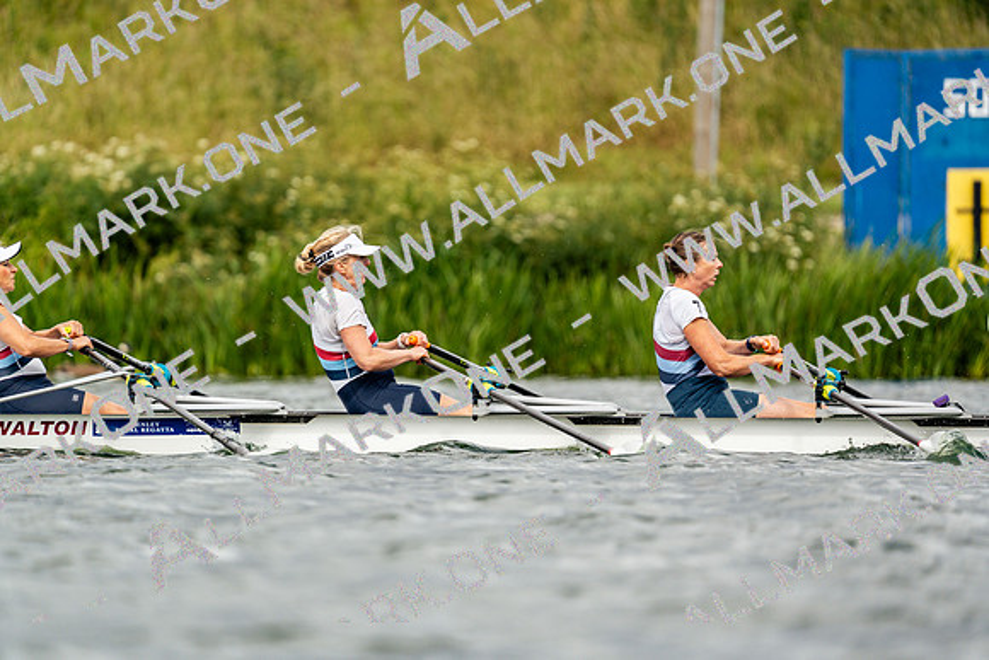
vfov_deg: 2.5
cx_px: 494
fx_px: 15195
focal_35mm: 553
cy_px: 330
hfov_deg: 3.7
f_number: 6.3
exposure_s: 1/2000
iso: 500
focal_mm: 553
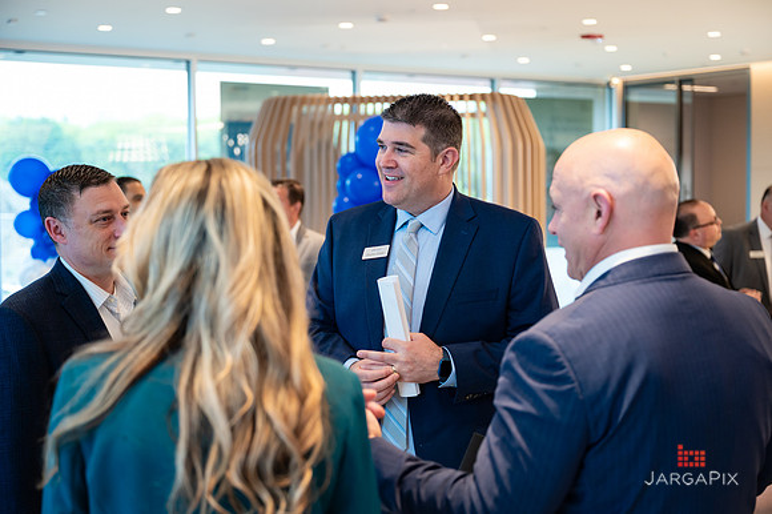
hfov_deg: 36.2
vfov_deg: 24.5
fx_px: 1181
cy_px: 257
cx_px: 386
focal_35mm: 55
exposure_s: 1/200
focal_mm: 55
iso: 1000
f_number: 3.2
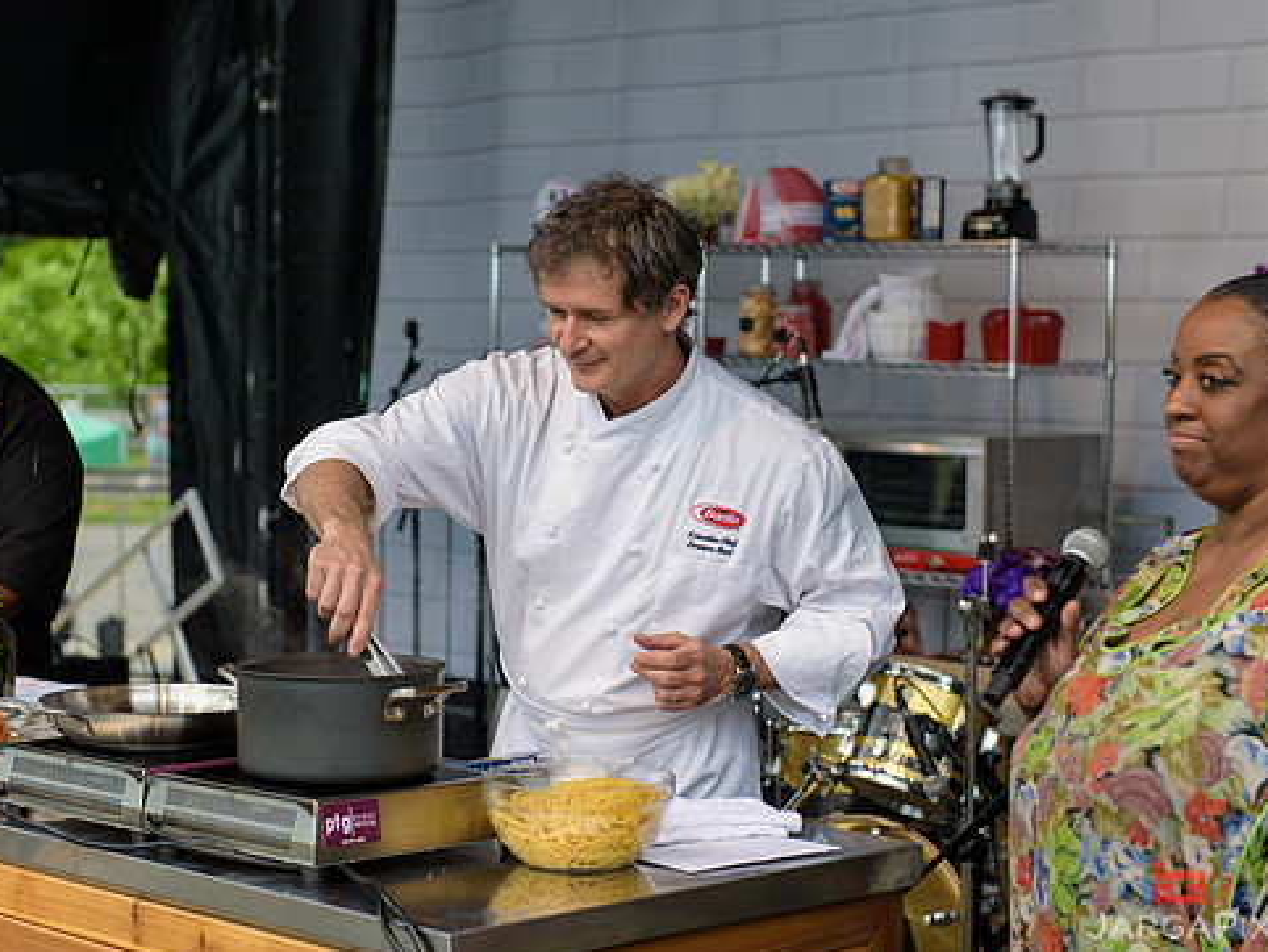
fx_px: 2969
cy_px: 488
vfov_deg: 18.2
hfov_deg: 24.1
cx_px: 576
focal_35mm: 81
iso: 200
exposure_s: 1/1250
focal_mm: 70
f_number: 3.2
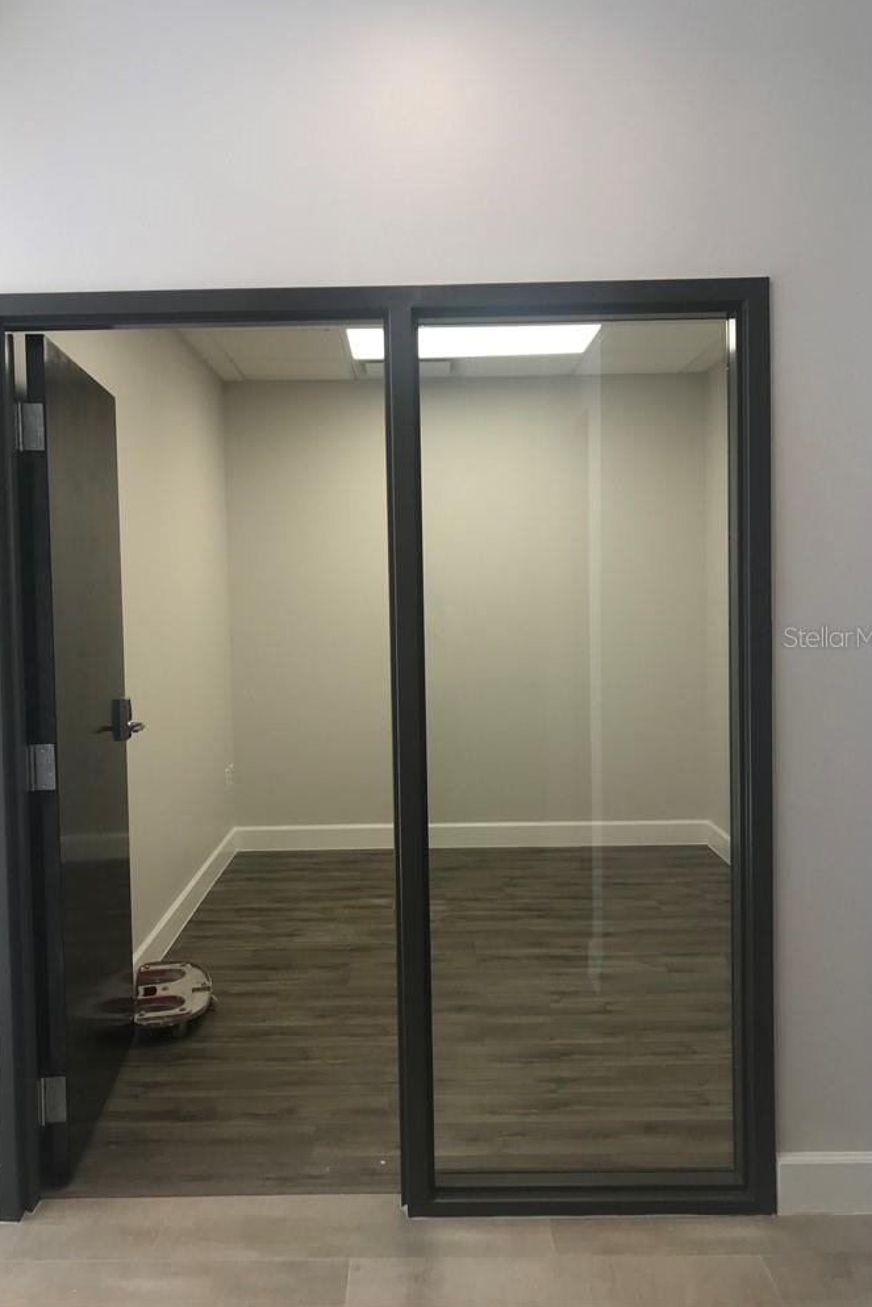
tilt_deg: -2.6
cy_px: 636
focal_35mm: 30
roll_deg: +1.0
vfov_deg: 61.9
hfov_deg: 43.6
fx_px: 1090
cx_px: 402
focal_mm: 3.99
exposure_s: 1/60
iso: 25
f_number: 1.8
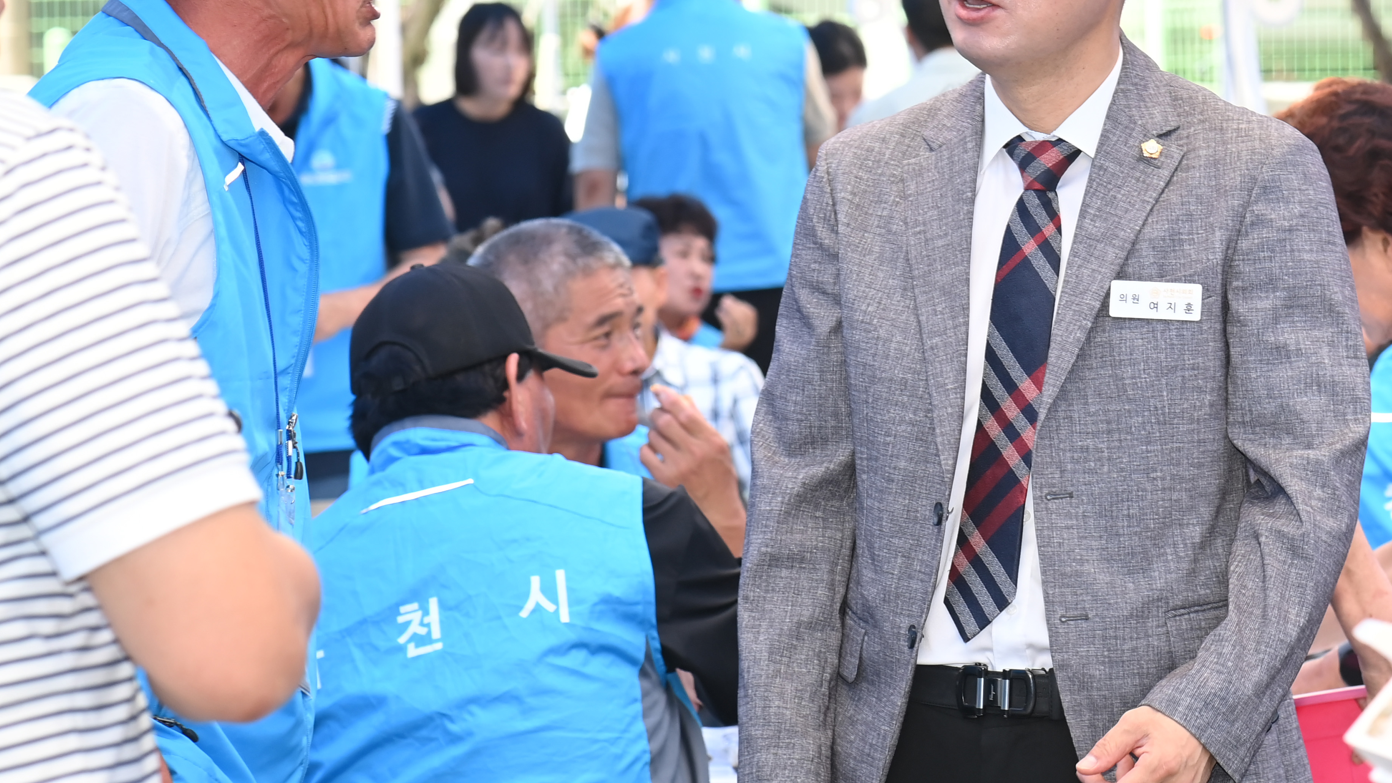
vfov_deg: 7.8
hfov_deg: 13.7
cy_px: 264
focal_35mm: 156
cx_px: 1057
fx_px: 5758
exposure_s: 1/250
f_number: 6.3
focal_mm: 98
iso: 640
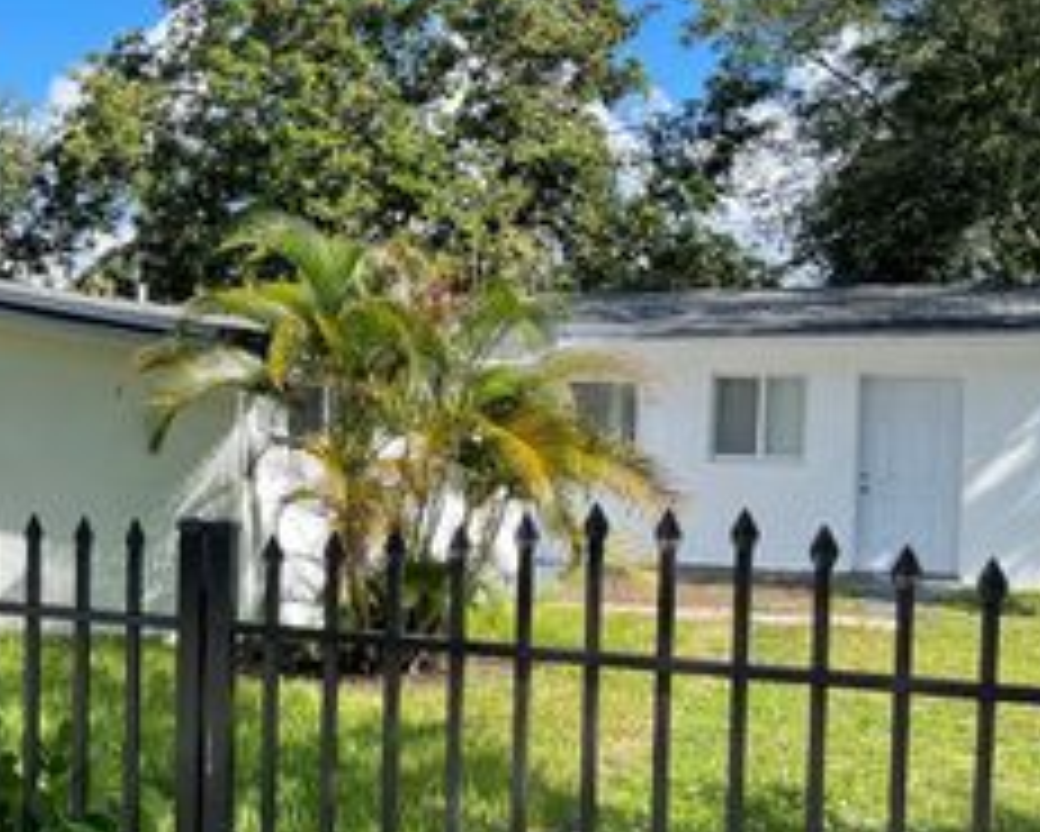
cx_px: -32
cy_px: 510
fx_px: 1694
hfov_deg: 31.3
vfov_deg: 27.6
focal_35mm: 55
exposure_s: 1/1439
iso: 32
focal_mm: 5.1
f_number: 1.6
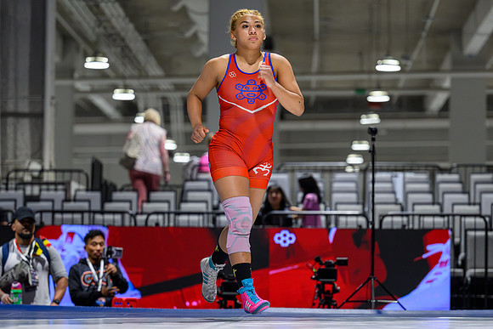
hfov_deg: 14.8
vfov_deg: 9.9
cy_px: 203
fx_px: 1895
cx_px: 249
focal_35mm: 138
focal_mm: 110
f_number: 2.8
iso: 5600
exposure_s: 1/400
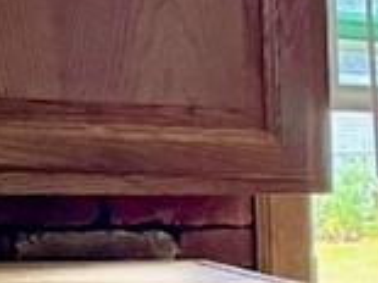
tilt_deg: -9.8
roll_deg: -2.8
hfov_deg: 9.7
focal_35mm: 159
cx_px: 1119
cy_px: 459
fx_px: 1735
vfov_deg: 9.0
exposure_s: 1/60
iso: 500
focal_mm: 6.76
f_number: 1.78
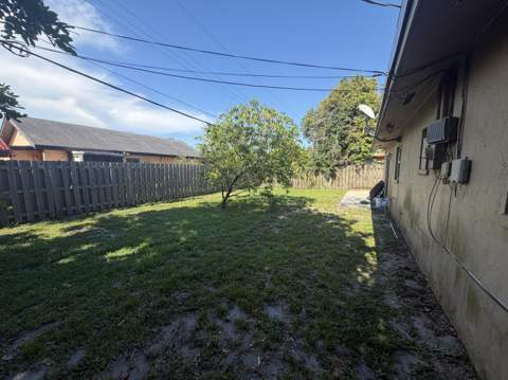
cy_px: 190
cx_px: 254
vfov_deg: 85.6
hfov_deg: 102.1
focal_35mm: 14
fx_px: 205
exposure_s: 1/664
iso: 40
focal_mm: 2.22
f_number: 2.2
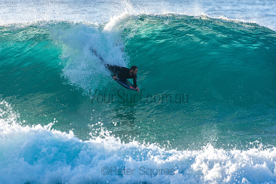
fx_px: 5751
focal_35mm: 750
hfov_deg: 2.7
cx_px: 138
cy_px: 92
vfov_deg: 1.8
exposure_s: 1/1250
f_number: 5.6
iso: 320
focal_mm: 500
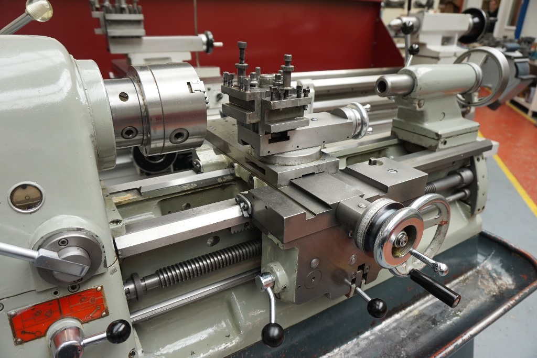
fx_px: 358
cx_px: 268
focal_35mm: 24
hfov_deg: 73.7
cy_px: 179
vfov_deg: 53.1
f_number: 4
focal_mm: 16
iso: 250
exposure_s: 1/160
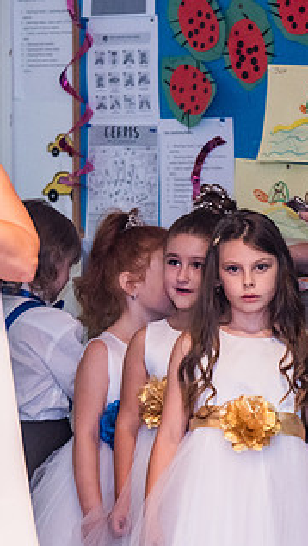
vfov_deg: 10.7
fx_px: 2924
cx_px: 258
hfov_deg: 6.0
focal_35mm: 202
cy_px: 324
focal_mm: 100
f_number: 2.8
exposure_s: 1/200
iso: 3200
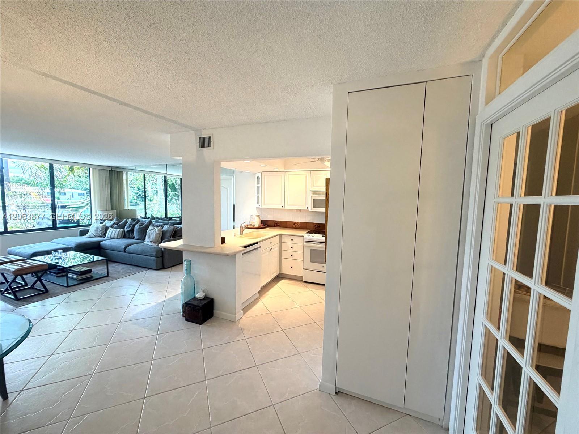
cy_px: 217
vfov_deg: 85.7
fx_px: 234
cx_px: 290
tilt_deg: -4.0
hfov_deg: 102.1
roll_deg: -0.5
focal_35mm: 14
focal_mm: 2.22
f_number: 2.2
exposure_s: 1/120
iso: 200
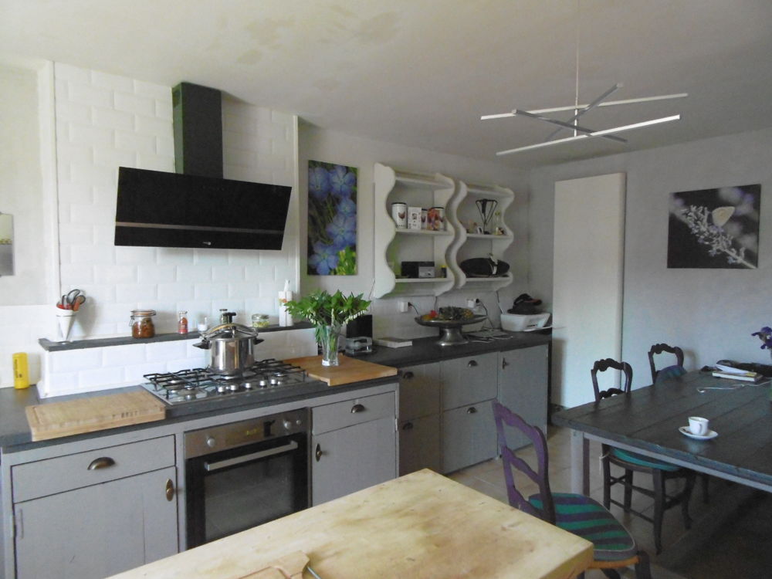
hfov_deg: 76.4
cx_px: 386
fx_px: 491
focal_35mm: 22
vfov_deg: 61.1
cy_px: 290
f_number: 3
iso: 400
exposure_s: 1/60
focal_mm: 4
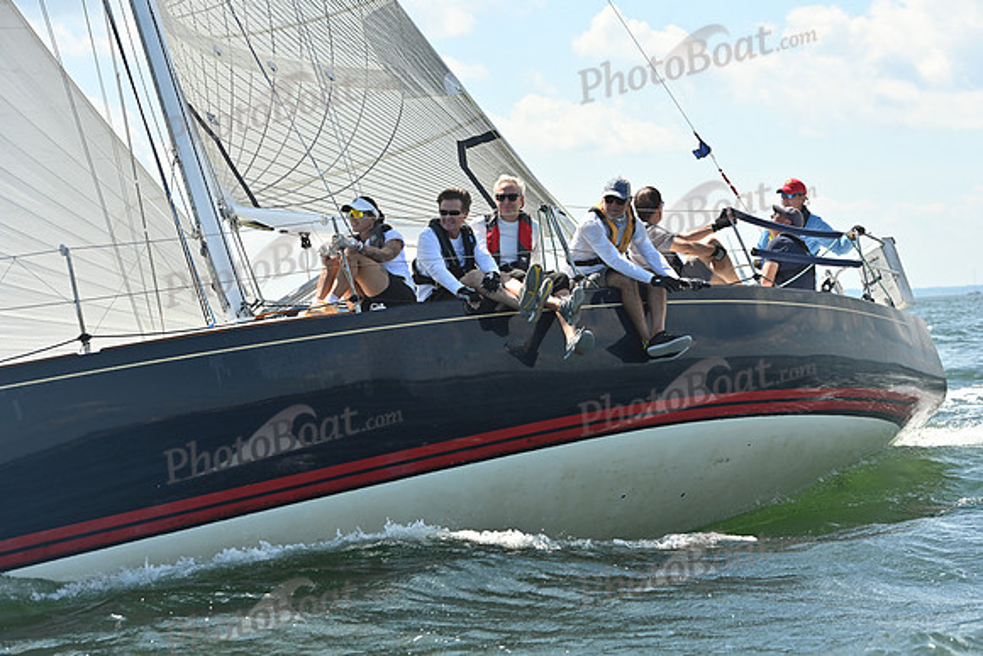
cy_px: 328
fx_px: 2595
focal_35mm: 95
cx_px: 492
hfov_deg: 21.5
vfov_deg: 14.4
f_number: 6.3
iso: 250
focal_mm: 95
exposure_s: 1/1250
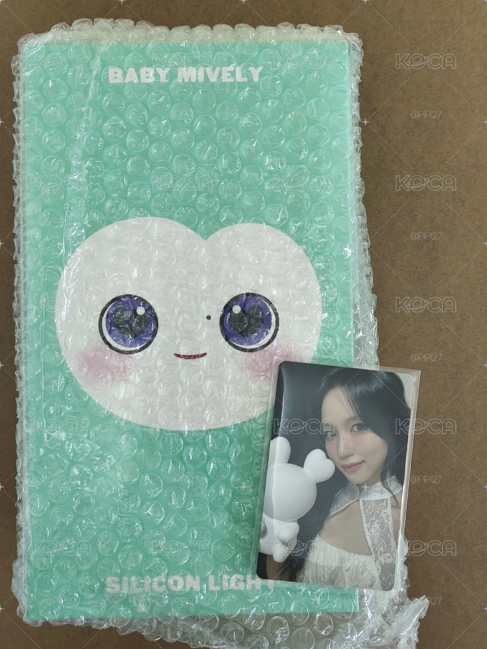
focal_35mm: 50
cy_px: 324
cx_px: 244
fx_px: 938
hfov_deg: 29.1
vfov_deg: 38.2
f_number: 1.7
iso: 400
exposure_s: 1/60
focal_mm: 5.35
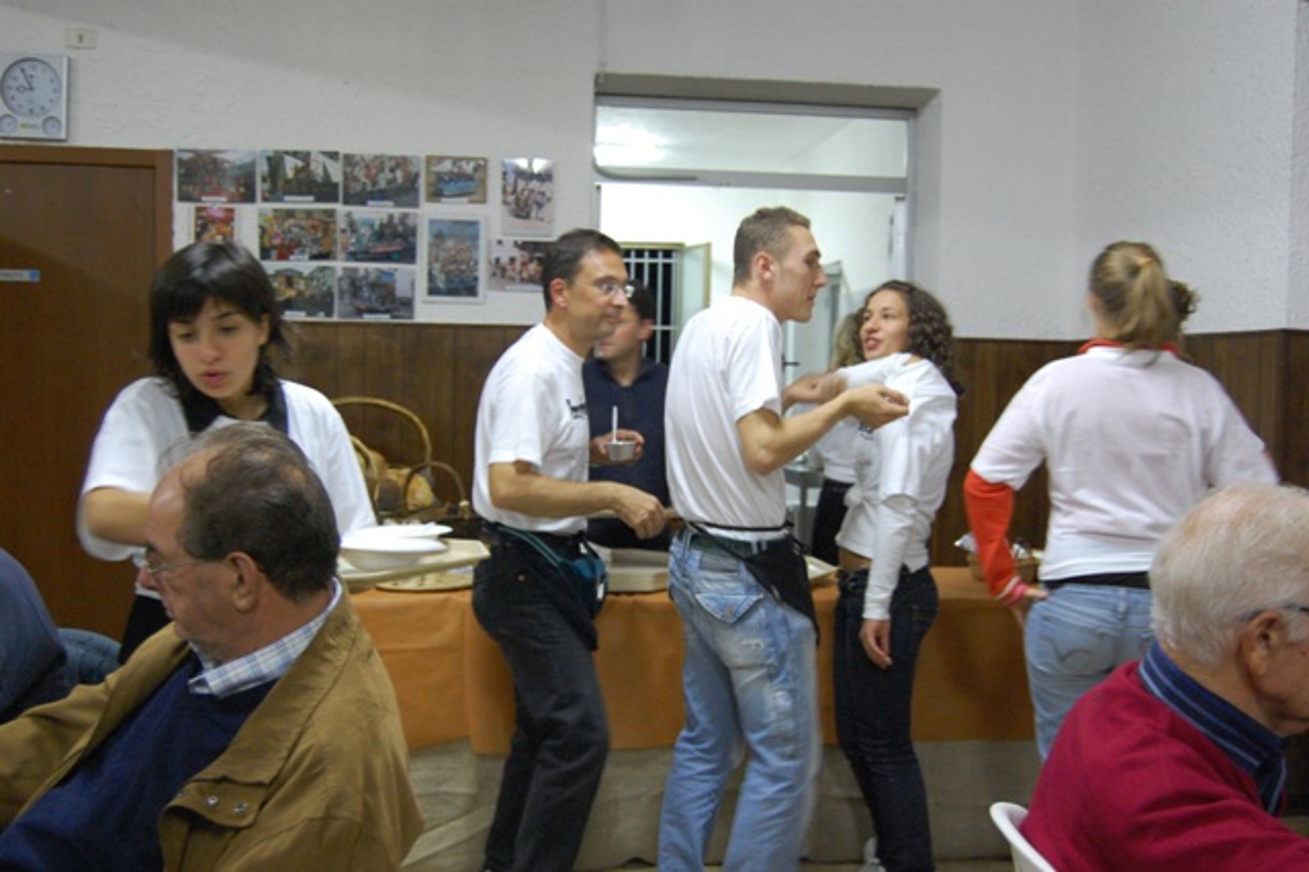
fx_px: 1417
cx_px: 654
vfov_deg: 34.2
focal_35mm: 39
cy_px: 436
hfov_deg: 49.6
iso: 1600
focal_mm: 26
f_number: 4.2
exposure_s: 1/25
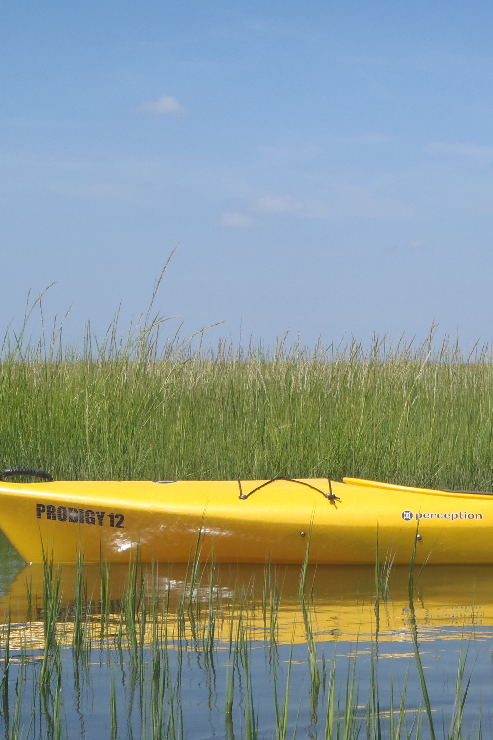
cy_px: 372
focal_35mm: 91
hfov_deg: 14.9
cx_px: 433
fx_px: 1869
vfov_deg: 22.4
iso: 80
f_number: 4.7
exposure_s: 1/640
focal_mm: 11.76
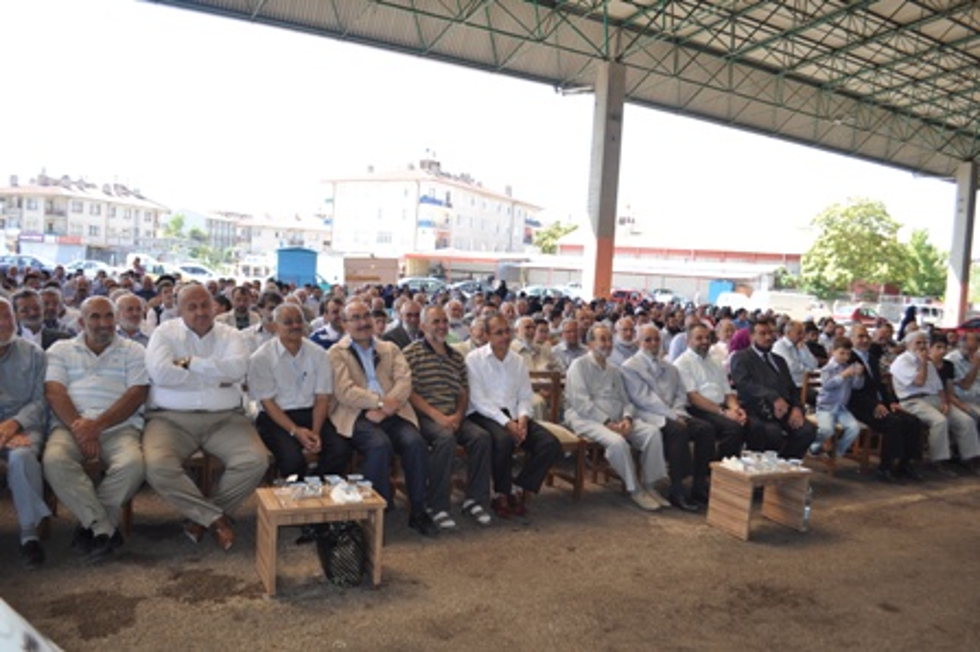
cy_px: 326
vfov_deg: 47.9
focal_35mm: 27
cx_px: 490
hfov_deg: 67.4
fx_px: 734
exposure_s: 1/200
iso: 200
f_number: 3.5
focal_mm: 18
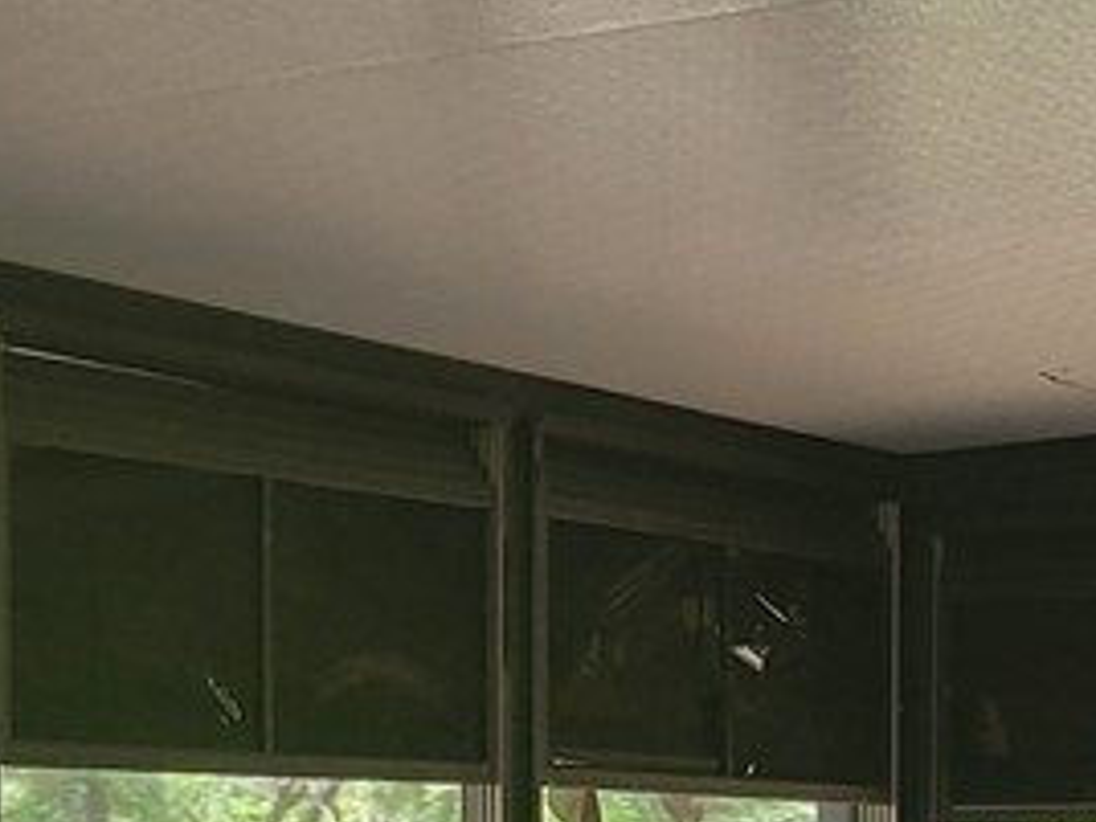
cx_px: 478
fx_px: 4908
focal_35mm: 155
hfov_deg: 12.7
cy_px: 810
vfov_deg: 9.5
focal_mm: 5.4
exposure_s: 1/120
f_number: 1.8
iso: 64
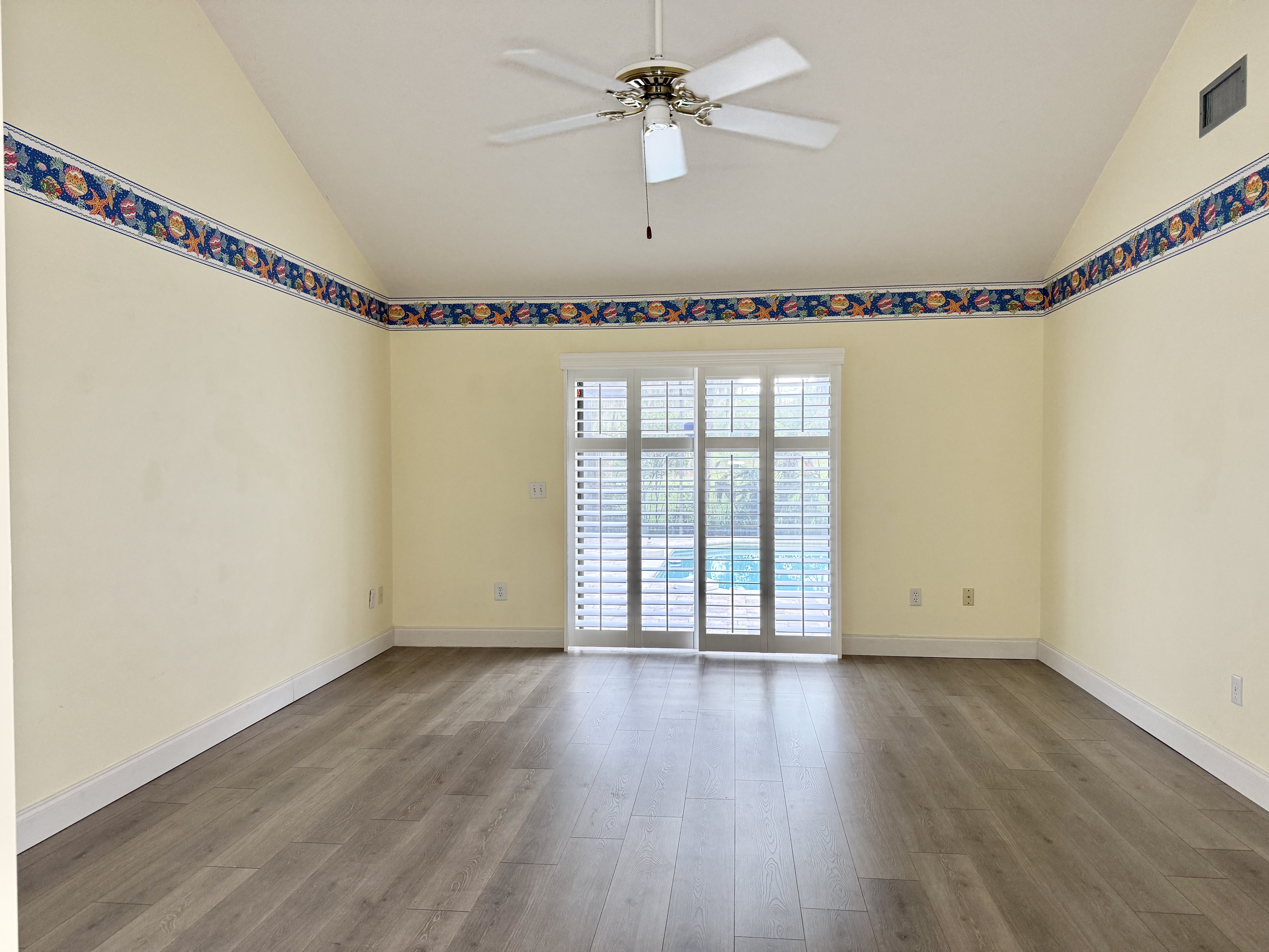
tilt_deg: -1.3
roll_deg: +0.0
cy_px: 476
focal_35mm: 24
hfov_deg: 71.6
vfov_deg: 56.8
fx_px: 880
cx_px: 634
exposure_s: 1/94
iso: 200
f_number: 1.78
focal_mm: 6.76
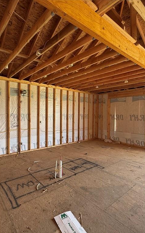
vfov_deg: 85.1
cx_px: 65
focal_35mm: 20
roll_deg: -0.3
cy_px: 117
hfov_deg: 59.5
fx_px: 126
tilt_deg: -0.1
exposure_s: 1/99
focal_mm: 2.22
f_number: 2.2
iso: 160
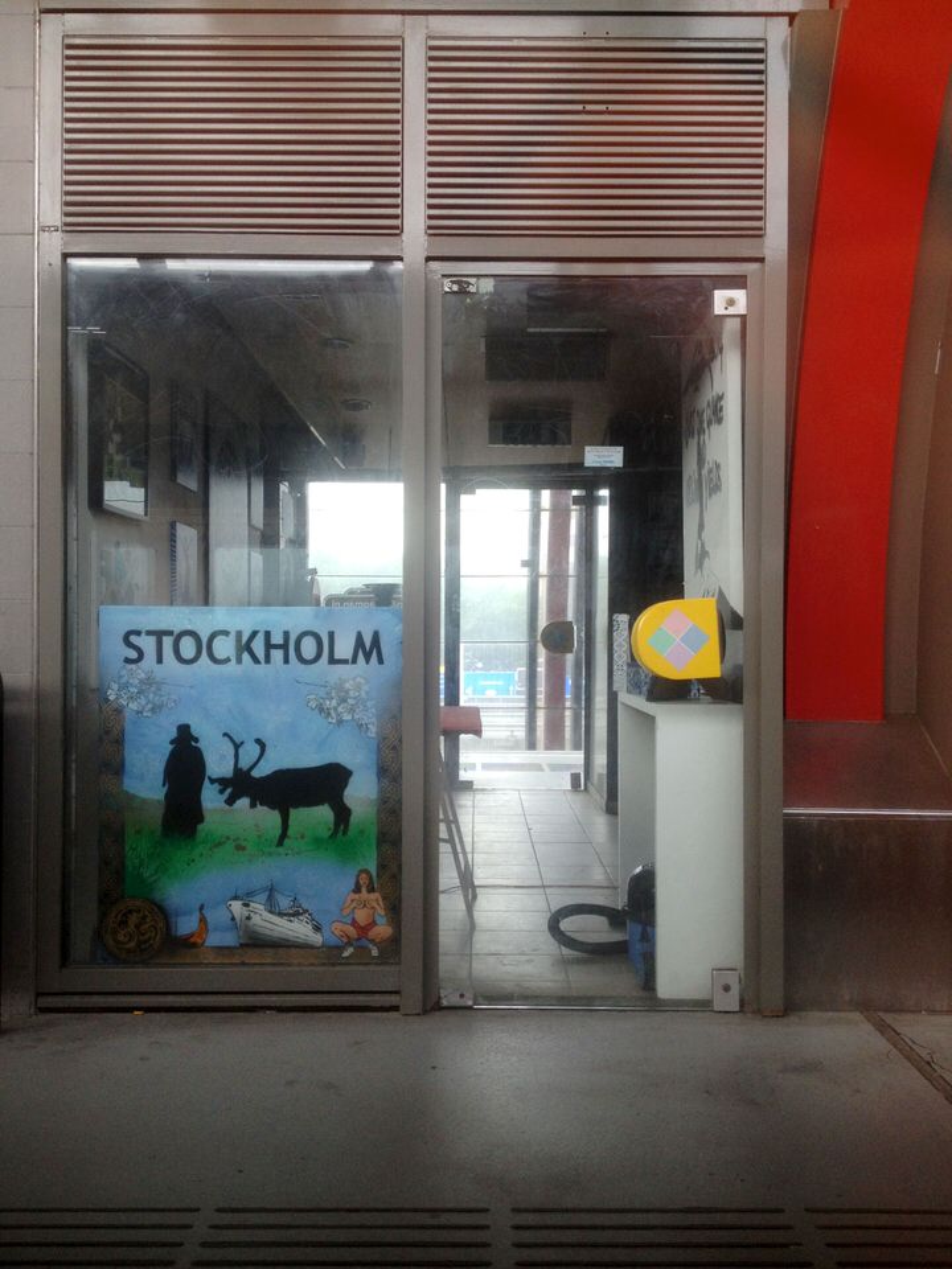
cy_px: 634
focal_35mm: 35
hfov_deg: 40.7
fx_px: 1283
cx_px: 476
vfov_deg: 52.6
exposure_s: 1/20
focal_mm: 4.28
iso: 100
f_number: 2.4
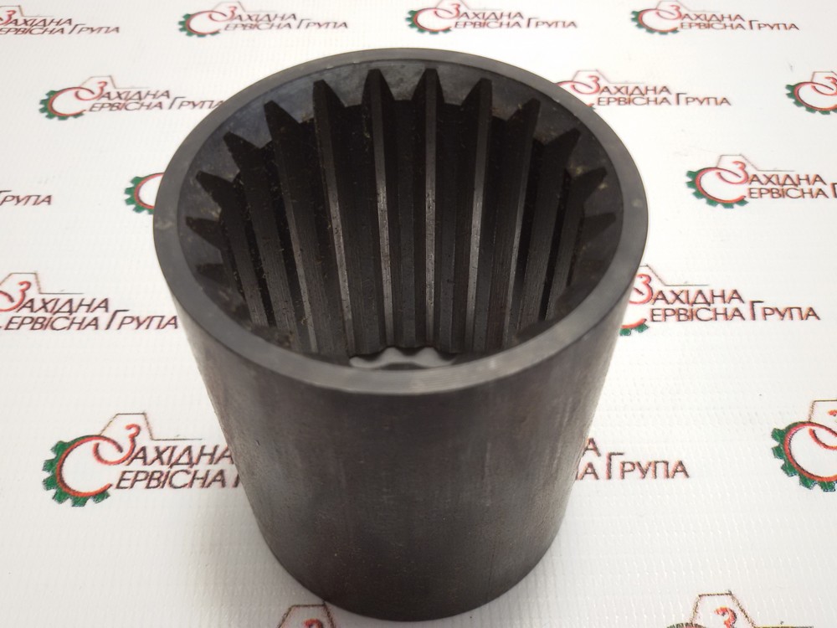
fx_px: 750
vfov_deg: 45.4
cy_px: 314
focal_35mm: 31
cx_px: 418
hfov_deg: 58.4
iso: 40
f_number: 2.4
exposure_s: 1/33
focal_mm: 2.93
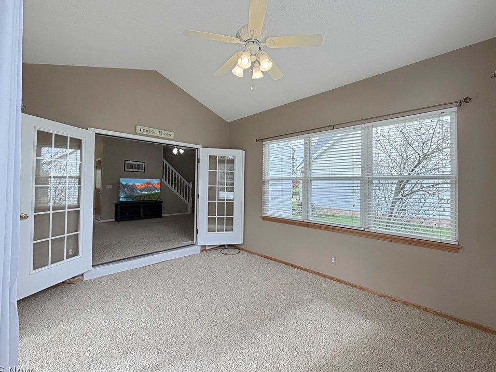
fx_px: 215
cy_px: 180
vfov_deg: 81.7
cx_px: 244
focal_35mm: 15
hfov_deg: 98.2
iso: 40
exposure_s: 1/120
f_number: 2.2
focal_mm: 2.22
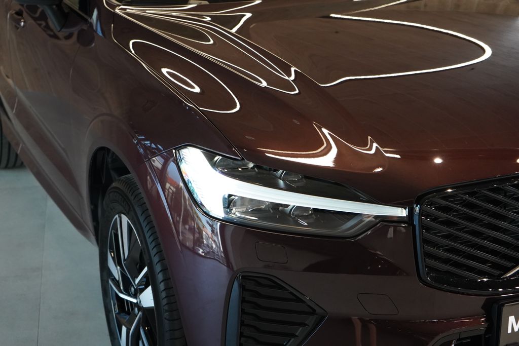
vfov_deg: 19.5
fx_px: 1009
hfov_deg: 28.8
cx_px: 260
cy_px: 173
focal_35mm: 70
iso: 5000
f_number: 5.6
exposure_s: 1/160
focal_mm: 70
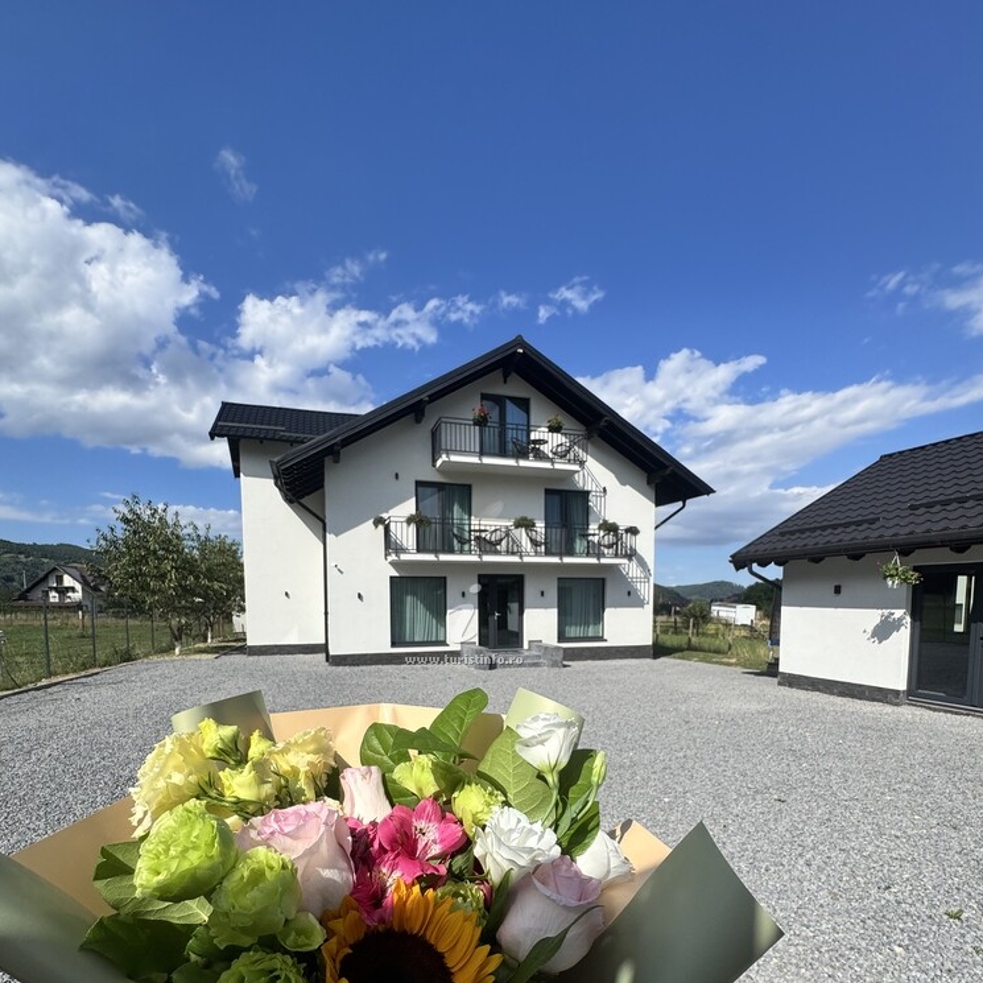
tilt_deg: -3.6
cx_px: 483
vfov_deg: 81.6
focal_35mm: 17
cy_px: 641
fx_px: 546
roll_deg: +0.2
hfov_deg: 84.0
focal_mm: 2.22
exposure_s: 1/3106
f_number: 2.2
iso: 50
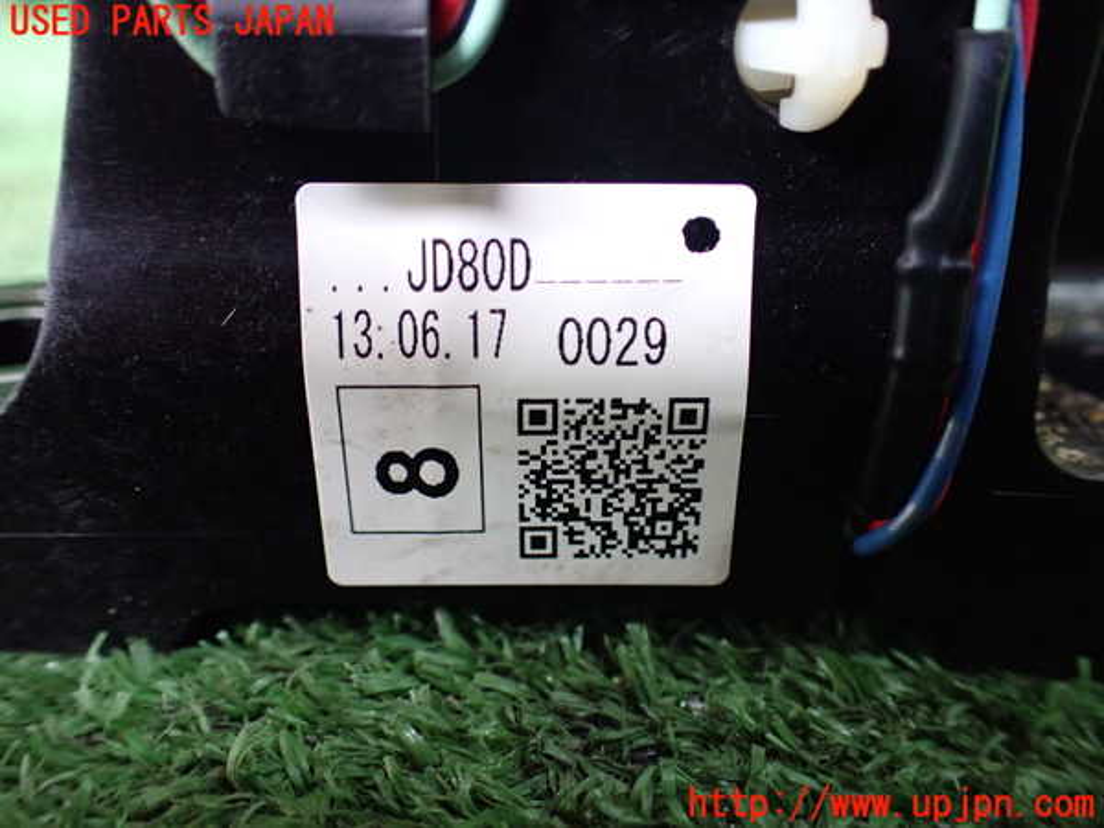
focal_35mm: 30
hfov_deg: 60.0
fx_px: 957
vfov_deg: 46.8
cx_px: 552
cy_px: 414
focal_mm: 5.4
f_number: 2.3
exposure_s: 1/50
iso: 800
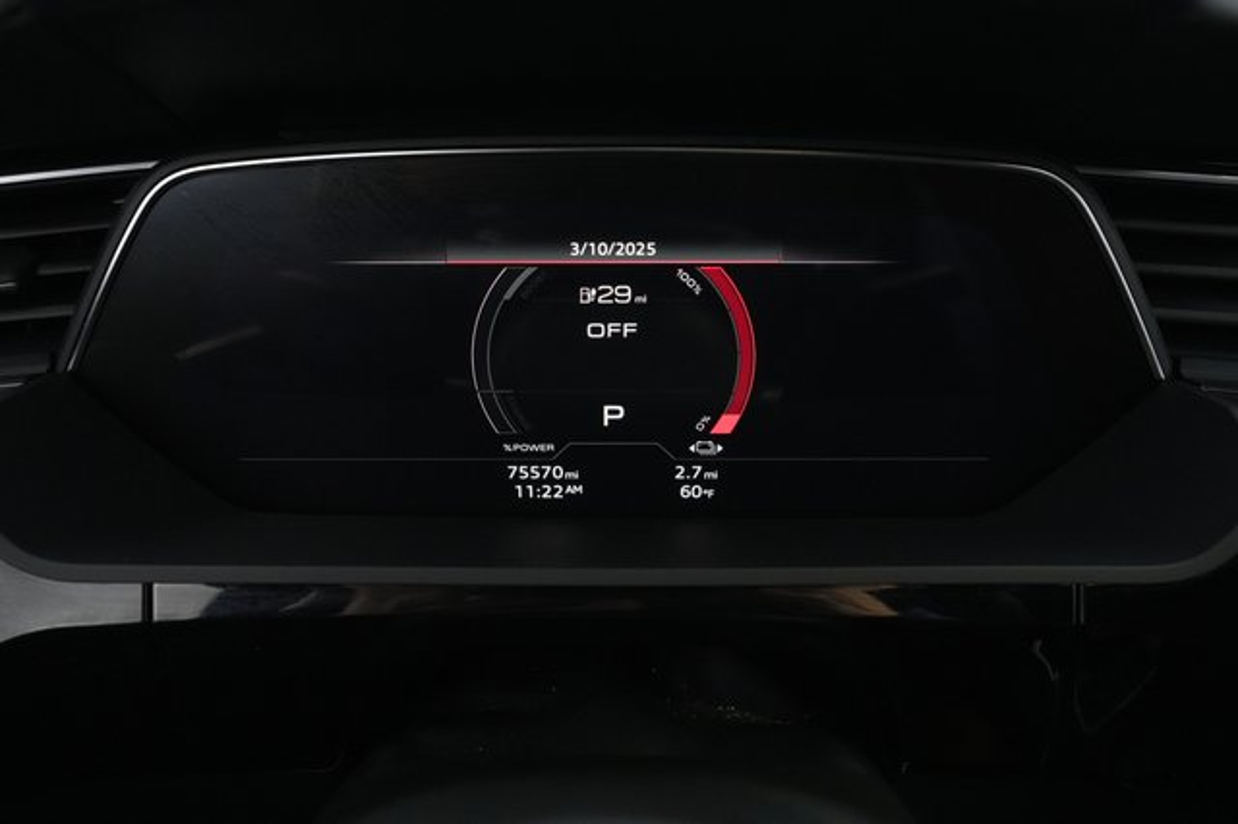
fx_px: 962
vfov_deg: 46.4
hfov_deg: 65.5
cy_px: 412
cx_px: 619
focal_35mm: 28
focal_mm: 28
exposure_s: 1/80
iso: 10000
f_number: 5.6
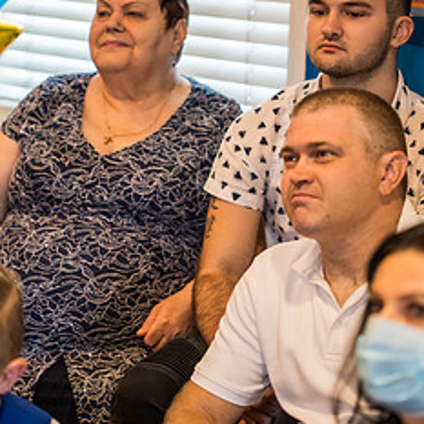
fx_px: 2273
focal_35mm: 164
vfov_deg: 10.7
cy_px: 155
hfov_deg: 10.7
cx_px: 240
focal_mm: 100
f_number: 2.8
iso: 1600
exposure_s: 1/80
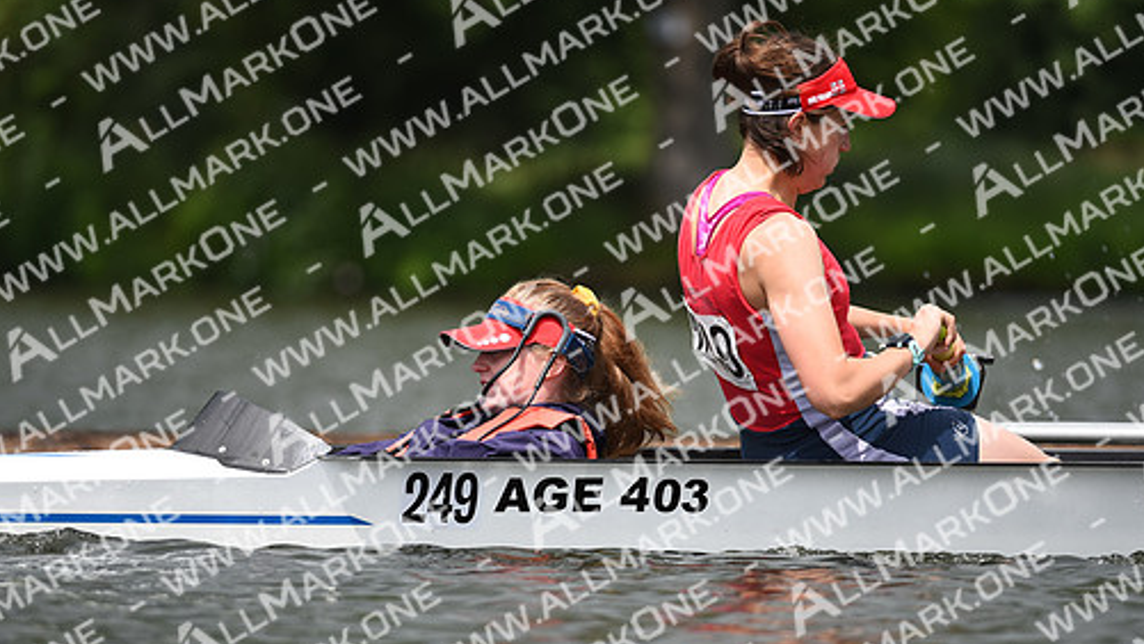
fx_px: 11043
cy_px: 389
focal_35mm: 364
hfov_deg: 5.9
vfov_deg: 3.3
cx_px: 571
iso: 160
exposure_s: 1/1600
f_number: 4
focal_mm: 300
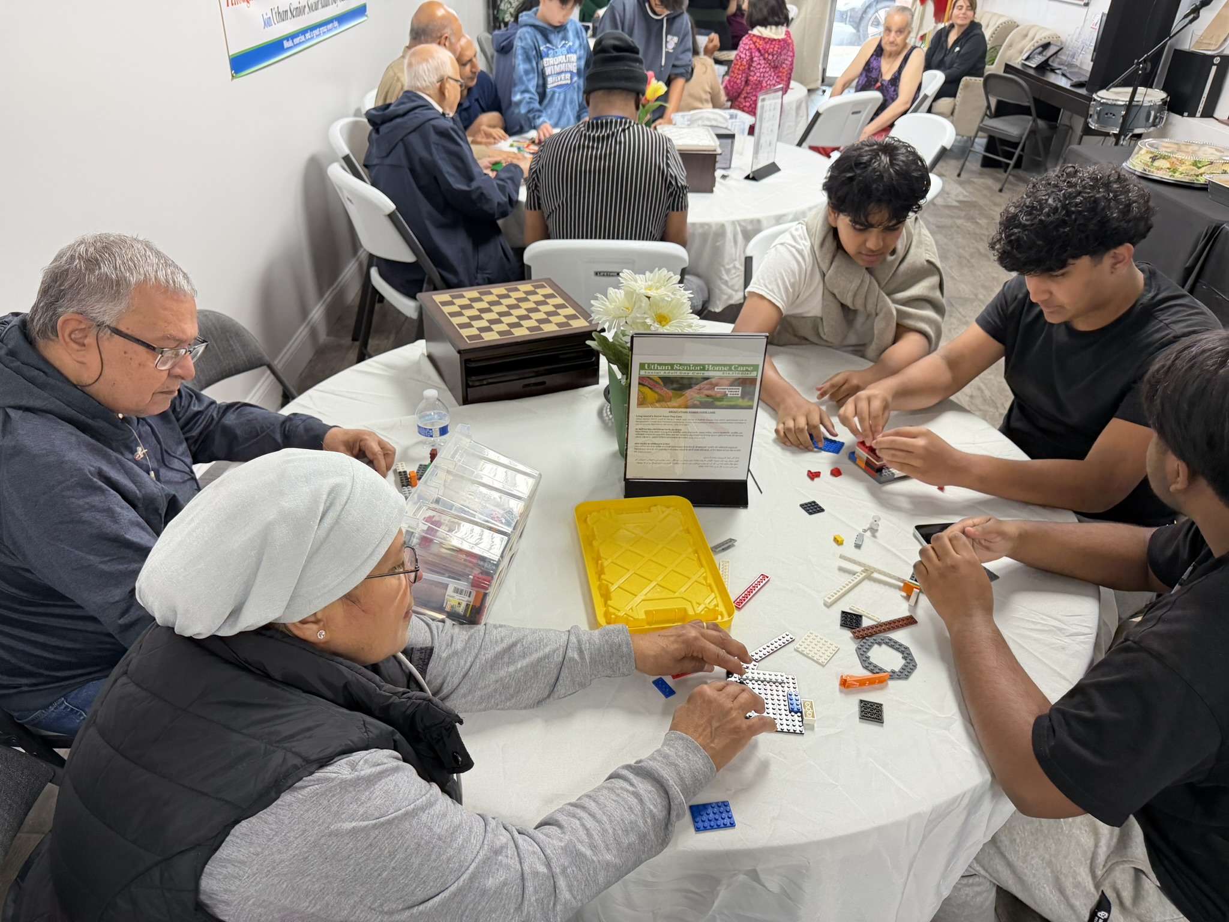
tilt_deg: -33.0
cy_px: 461
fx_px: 852
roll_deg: -3.4
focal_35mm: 24
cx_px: 614
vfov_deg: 56.8
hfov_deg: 71.6
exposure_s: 1/120
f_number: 1.78
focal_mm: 6.76
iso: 200
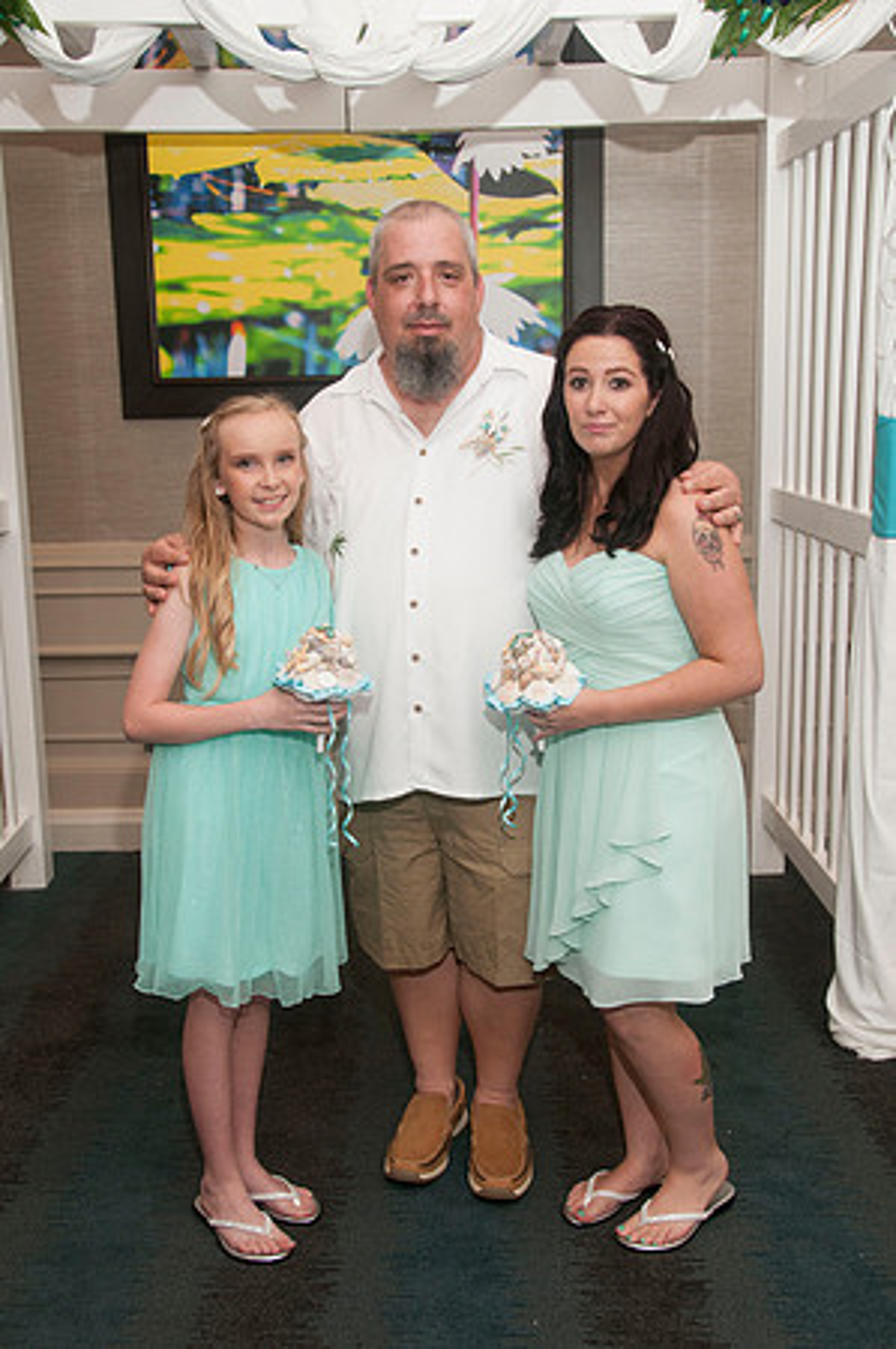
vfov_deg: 53.2
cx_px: 448
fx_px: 1347
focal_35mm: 36
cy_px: 674
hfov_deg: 36.8
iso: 400
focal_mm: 24
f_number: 5.6
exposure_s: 1/60
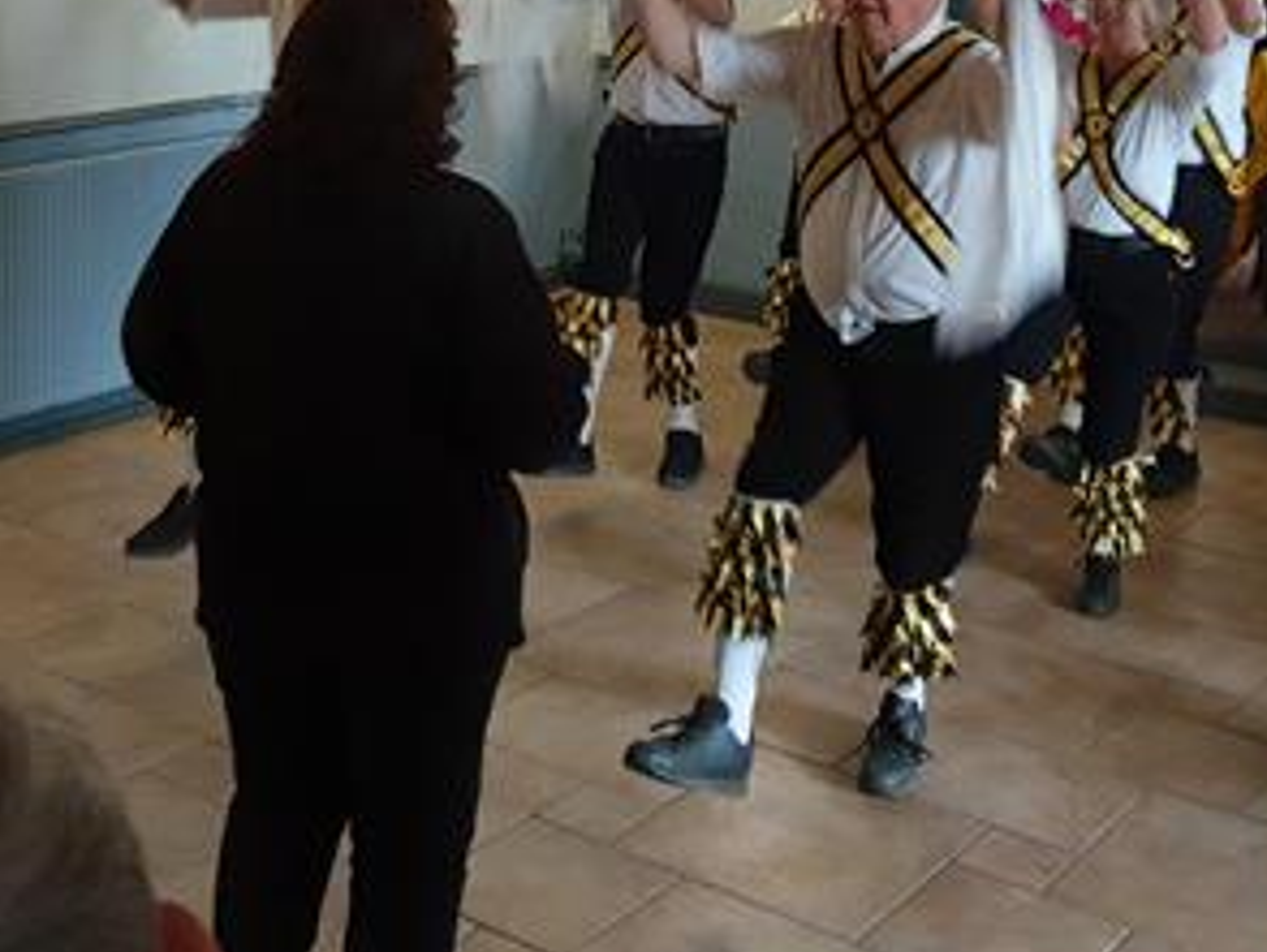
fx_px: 1941
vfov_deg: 26.1
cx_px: 599
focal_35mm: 53
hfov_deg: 36.1
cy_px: -9
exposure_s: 1/50
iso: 500
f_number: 1.5
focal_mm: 4.3
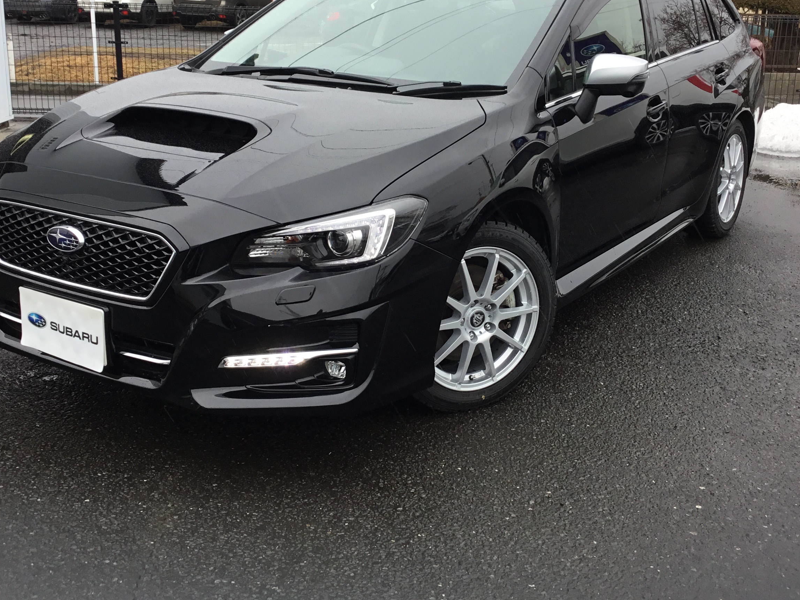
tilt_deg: -13.4
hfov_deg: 42.9
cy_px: 230
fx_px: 1017
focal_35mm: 44
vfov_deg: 32.7
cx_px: 424
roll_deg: -1.7
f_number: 2.4
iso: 25
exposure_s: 1/170
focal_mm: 3.3
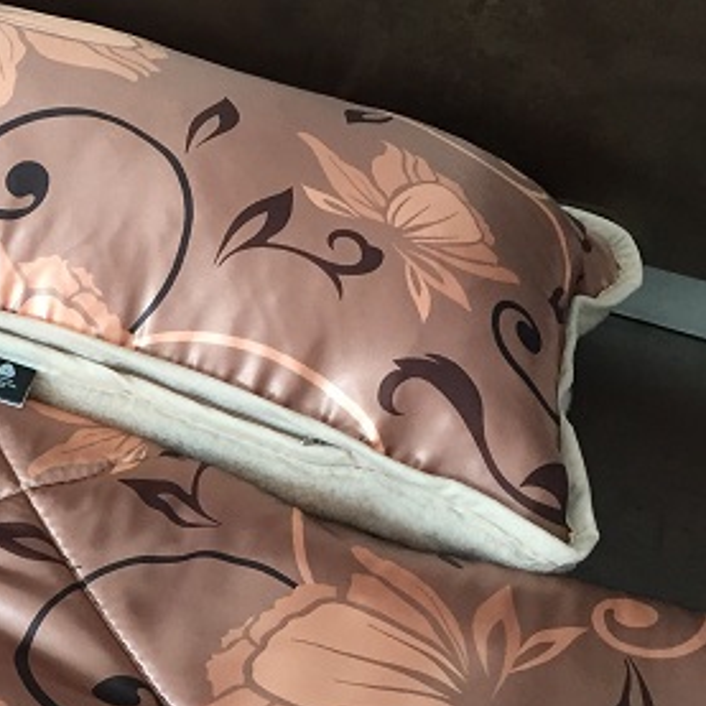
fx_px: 1708
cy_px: 599
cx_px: -66
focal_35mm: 74
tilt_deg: -47.7
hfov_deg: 22.1
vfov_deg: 22.9
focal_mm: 4.15
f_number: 2.2
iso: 125
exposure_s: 1/33
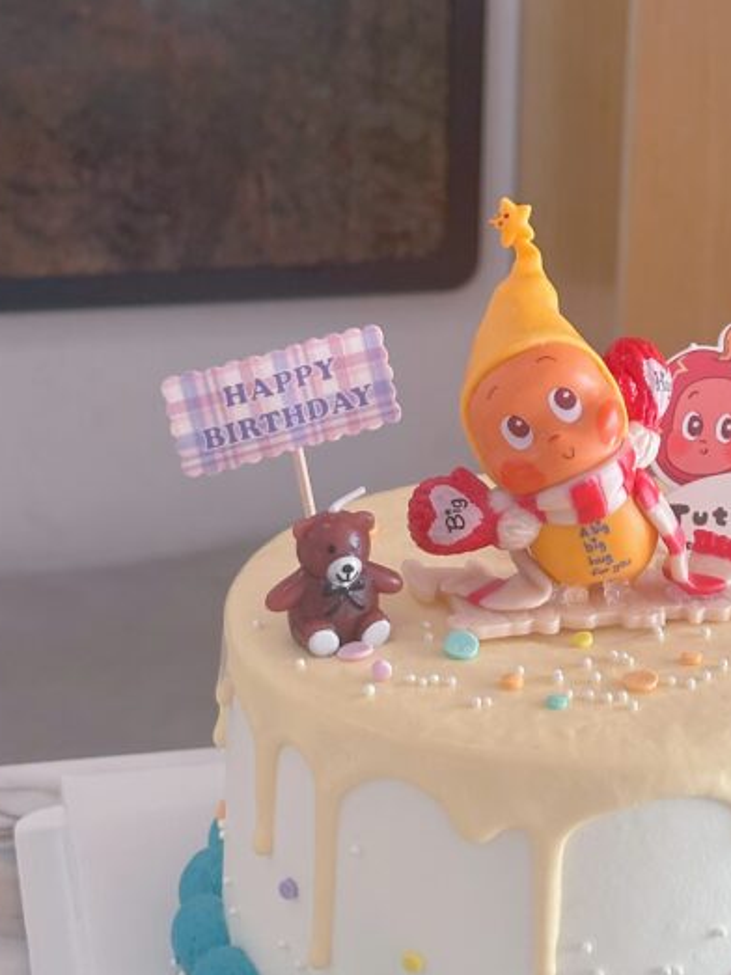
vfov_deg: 20.8
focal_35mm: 94
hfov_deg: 15.6
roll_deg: -2.3
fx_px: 2648
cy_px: 621
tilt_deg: -23.0
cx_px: 569
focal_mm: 6.86
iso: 80
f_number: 1.78
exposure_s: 1/100
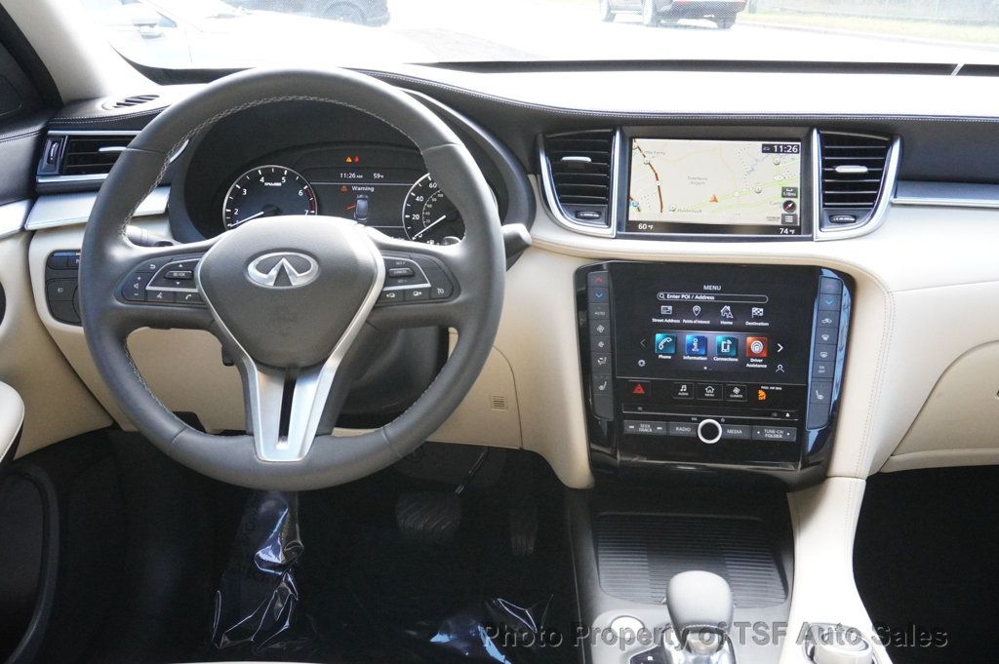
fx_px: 1040
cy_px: 332
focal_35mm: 38
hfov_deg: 51.3
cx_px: 500
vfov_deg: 35.4
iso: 6400
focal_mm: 25
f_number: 9
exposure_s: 1/250
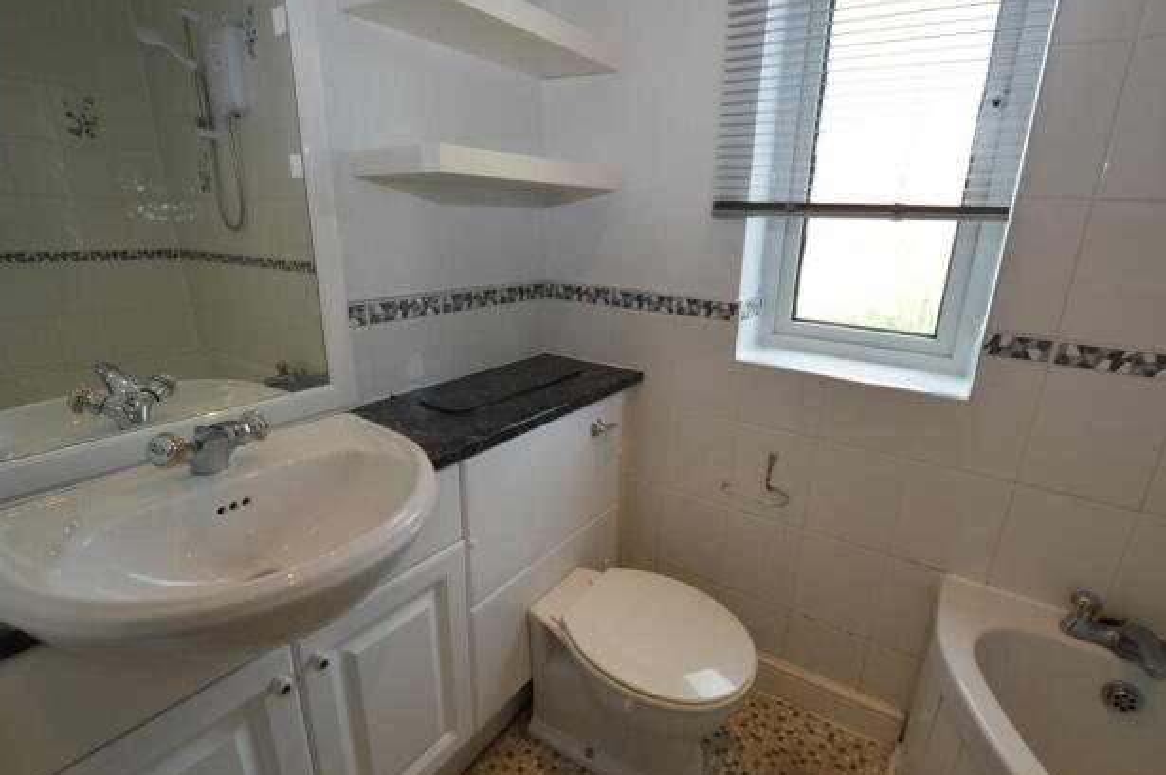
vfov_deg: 73.6
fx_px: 518
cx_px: 607
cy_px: 394
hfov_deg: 96.7
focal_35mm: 16
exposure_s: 1/60
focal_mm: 10
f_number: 5.6
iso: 160
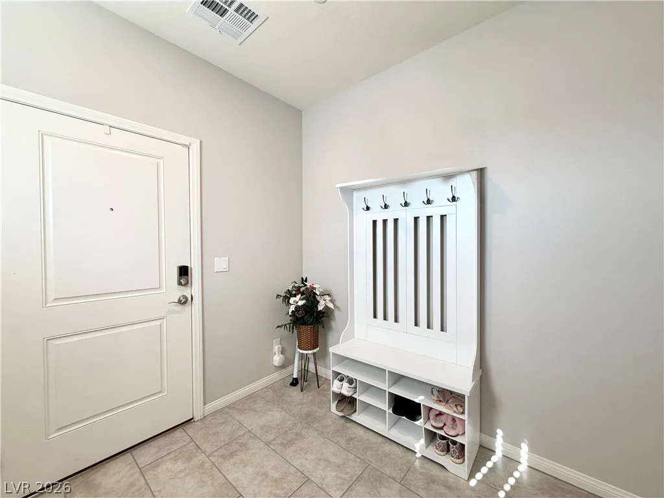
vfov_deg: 85.7
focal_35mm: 14
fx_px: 269
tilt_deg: -1.4
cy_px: 249
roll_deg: +0.2
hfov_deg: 102.1
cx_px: 332
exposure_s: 1/120
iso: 160
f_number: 2.2
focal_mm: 2.22
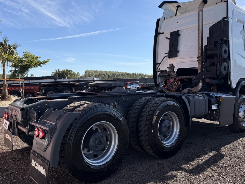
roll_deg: +0.6
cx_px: 128
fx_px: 219
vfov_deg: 45.3
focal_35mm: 31
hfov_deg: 58.3
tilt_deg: +0.8
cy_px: 82
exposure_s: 1/3584
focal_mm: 6.76
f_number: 1.78
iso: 80
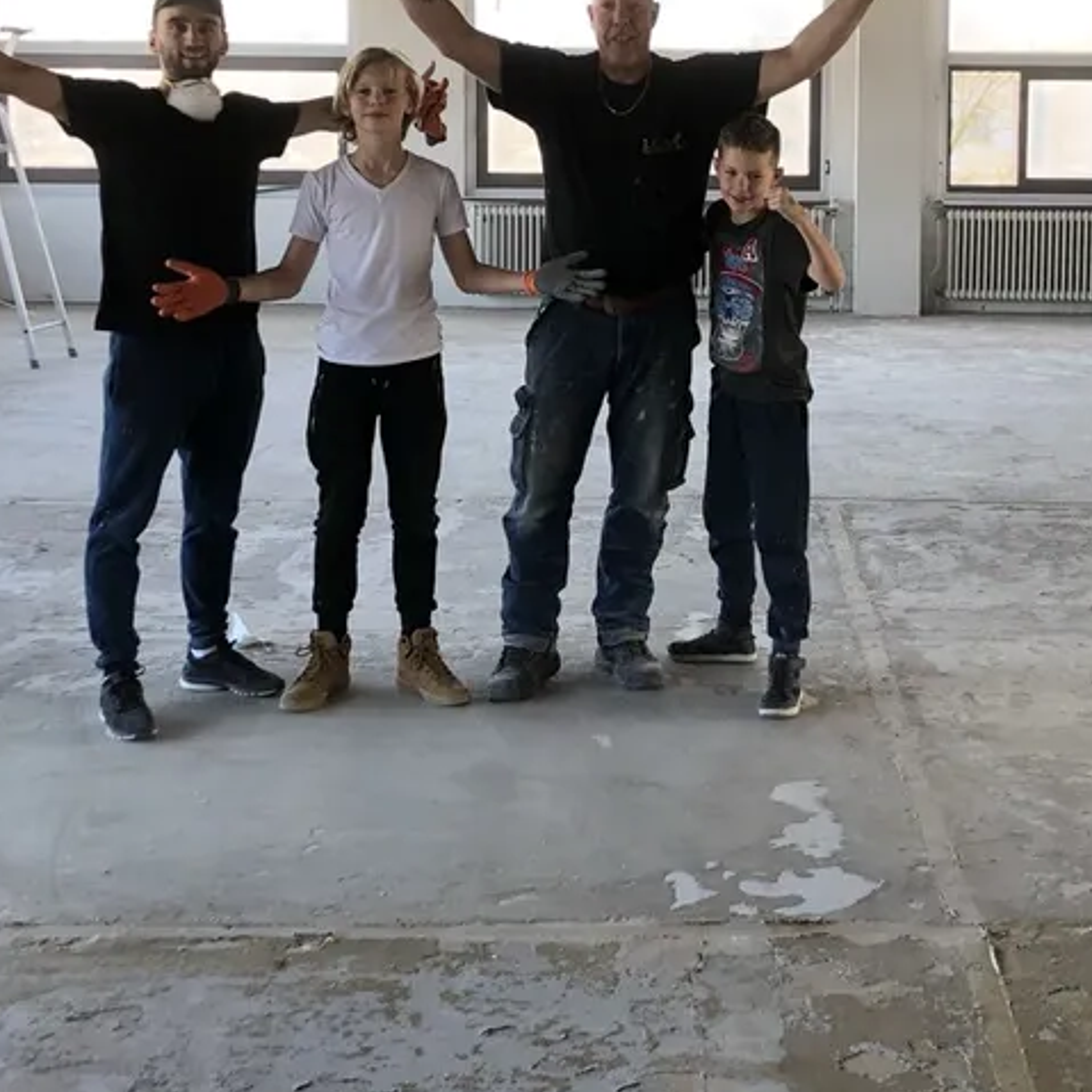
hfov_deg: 27.6
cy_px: 237
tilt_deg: -5.1
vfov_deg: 27.2
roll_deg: -0.2
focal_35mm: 62
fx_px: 2213
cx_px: 693
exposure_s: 1/120
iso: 40
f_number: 1.8
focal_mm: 4
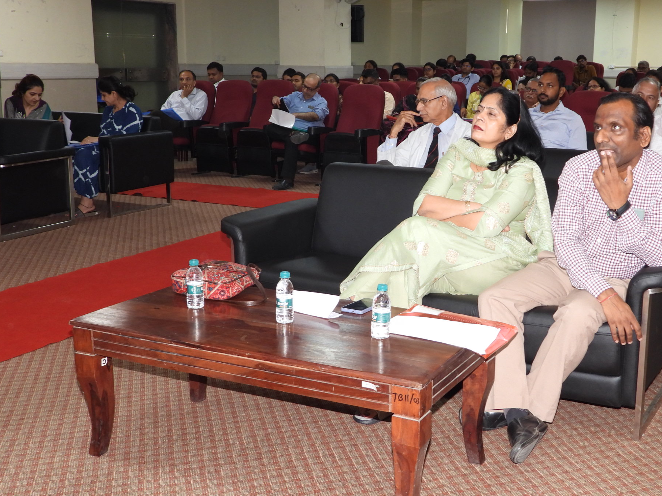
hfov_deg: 42.7
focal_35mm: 44
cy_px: 245
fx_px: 841
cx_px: 401
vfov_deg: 32.9
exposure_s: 1/30
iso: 200
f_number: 3.2
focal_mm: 6.3
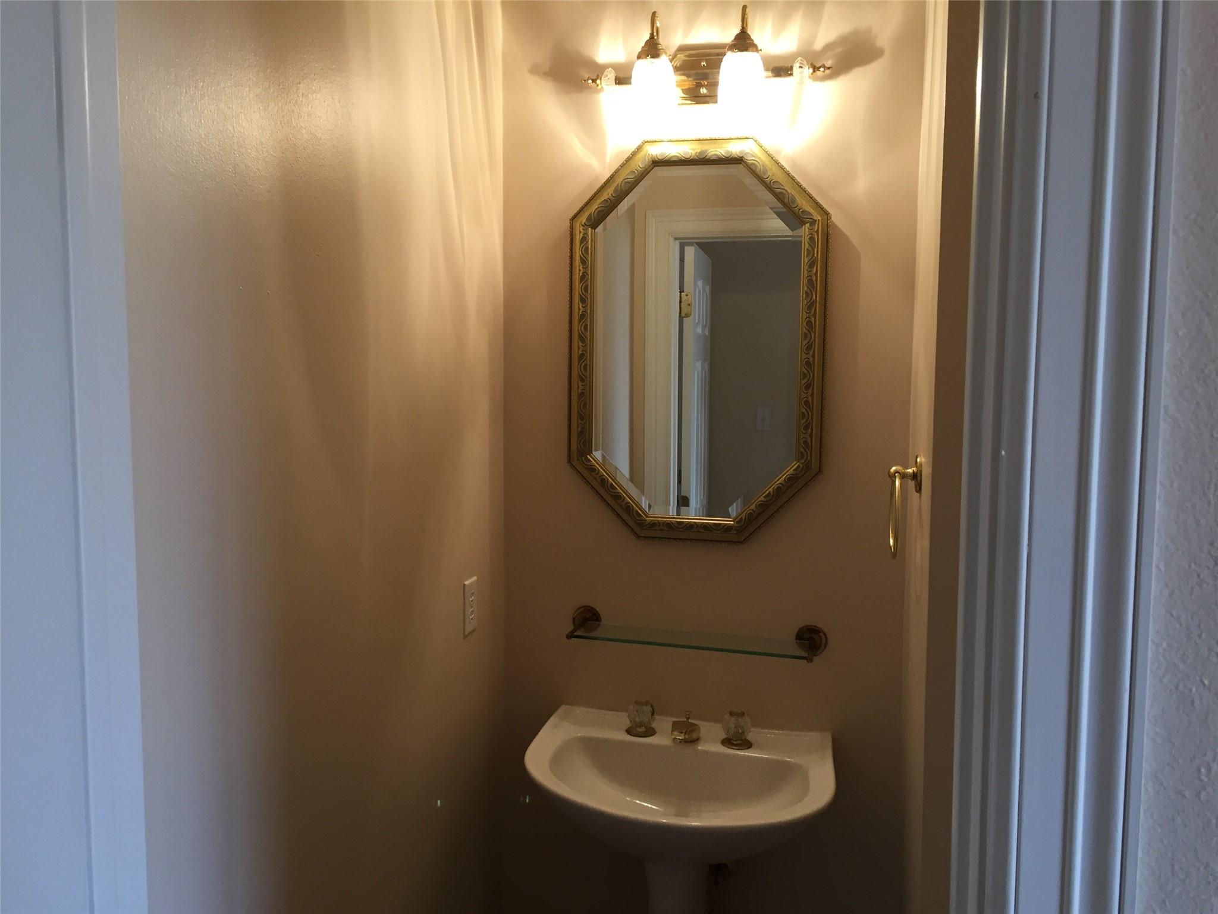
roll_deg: -1.5
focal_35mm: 29
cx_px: 609
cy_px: 457
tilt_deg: -4.5
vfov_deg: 48.2
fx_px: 1020
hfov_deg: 61.7
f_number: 2.2
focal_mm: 4.15
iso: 32
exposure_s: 1/30
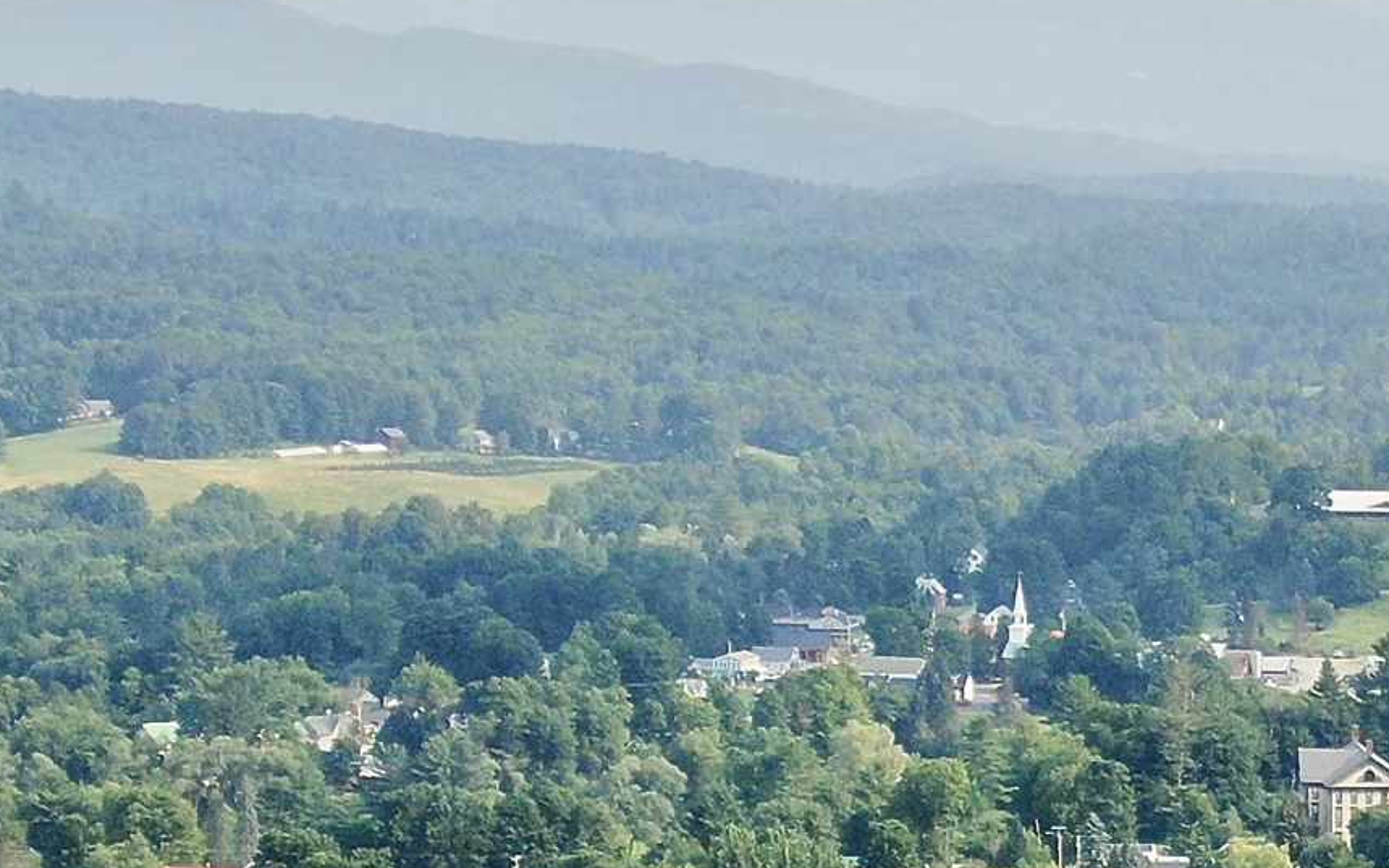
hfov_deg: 12.7
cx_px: 1308
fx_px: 6171
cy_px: 936
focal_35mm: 163
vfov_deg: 8.0
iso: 100
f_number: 3.6
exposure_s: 1/400
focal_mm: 7.55
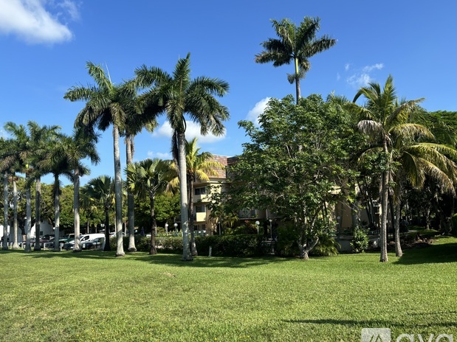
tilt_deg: +7.8
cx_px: 234
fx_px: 370
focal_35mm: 28
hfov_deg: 63.4
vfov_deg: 49.7
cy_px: 173
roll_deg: +2.9
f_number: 1.6
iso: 50
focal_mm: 5.96
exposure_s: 1/1876
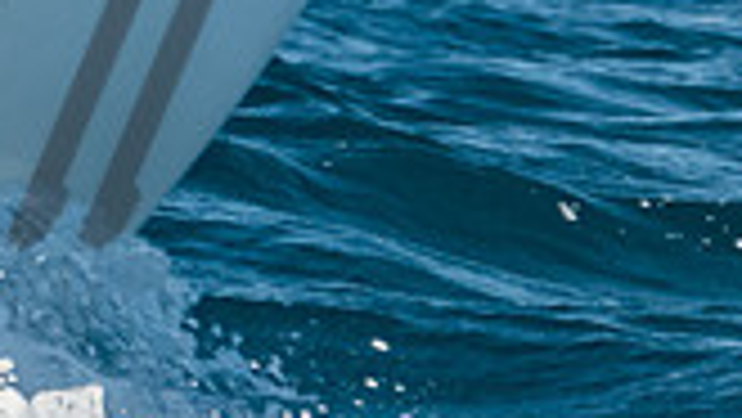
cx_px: -983
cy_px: -865
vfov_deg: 1.3
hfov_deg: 2.3
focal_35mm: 914
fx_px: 17992
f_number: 6.3
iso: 160
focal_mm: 130
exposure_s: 1/320
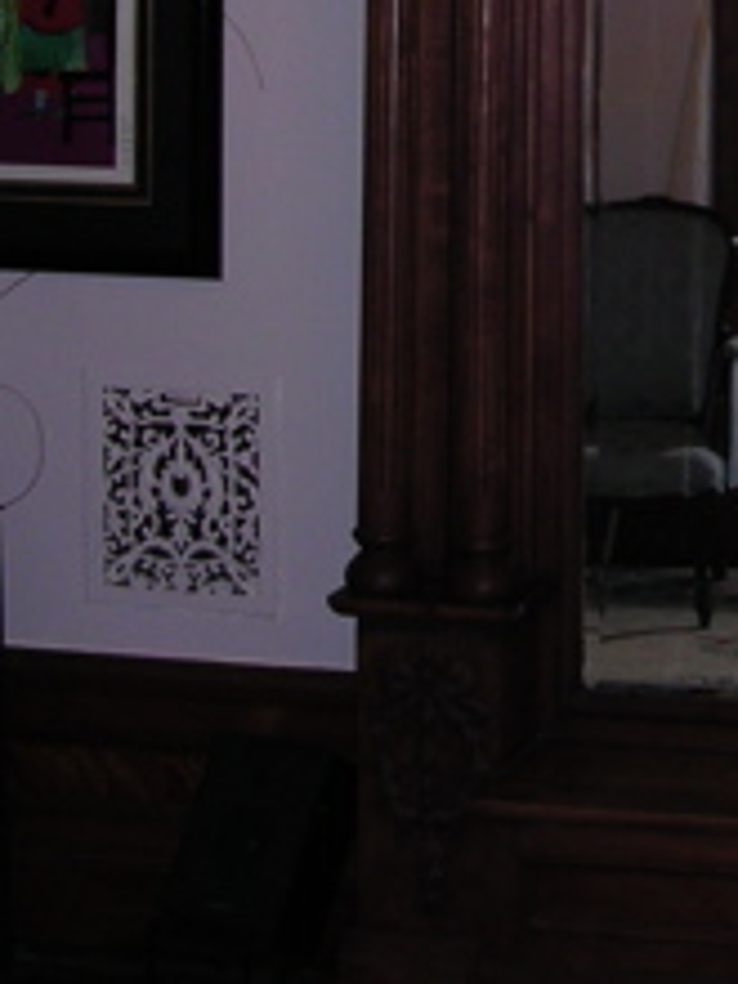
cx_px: 886
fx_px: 2700
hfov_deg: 15.0
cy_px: -4
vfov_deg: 20.0
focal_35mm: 95
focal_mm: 5.8
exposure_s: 1/60.1
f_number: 2.8
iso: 130
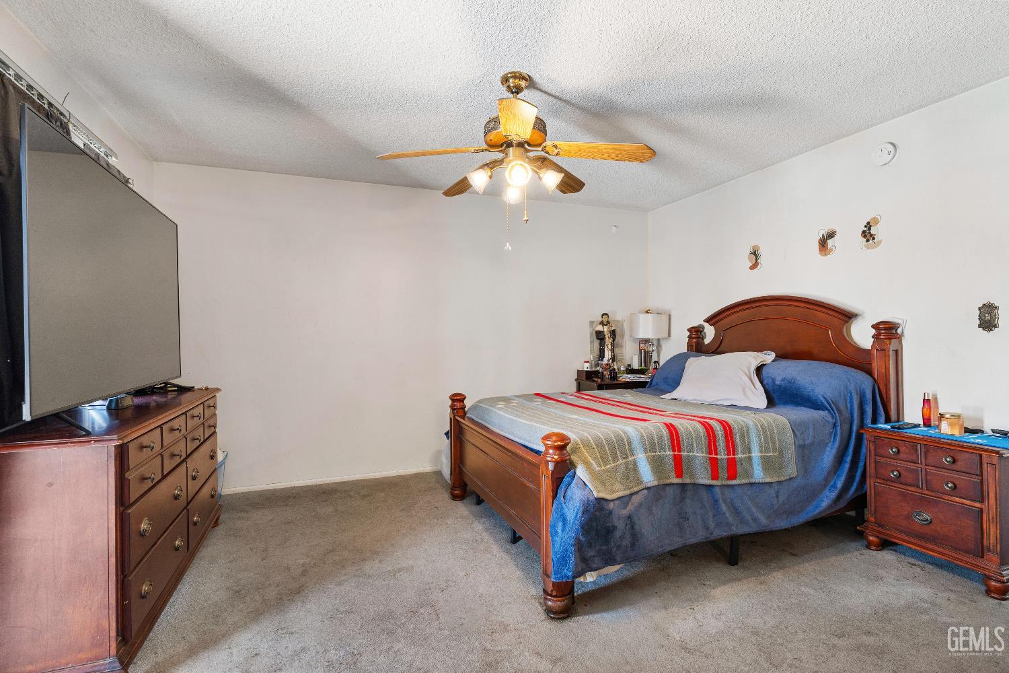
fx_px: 476
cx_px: 504
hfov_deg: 93.3
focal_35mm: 17
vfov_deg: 70.4
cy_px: 336
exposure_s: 1.3
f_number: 5.6
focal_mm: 17
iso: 400
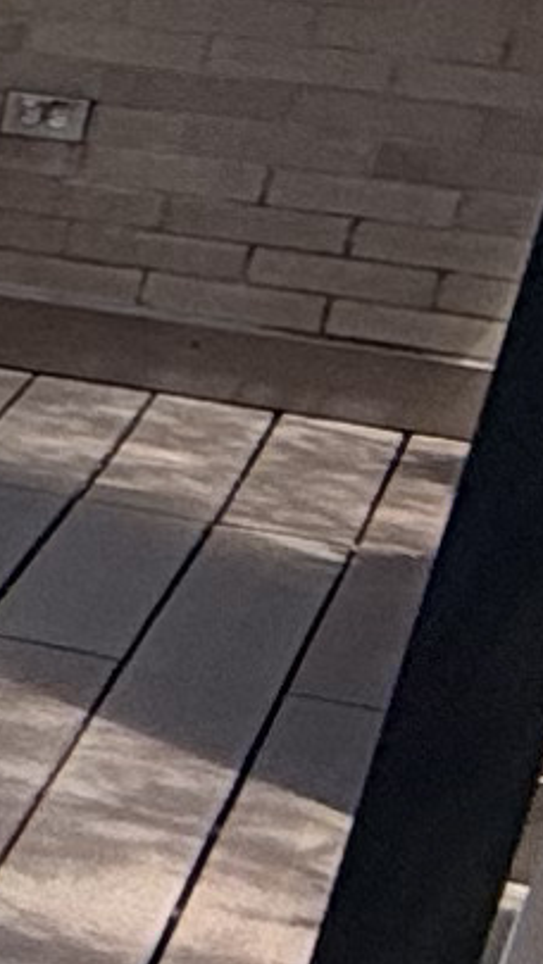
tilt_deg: -18.2
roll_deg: -1.8
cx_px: -2722
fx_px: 3888
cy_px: 626
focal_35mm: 152
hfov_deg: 5.0
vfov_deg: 14.1
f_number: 2.2
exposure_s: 1/472
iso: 64
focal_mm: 2.22
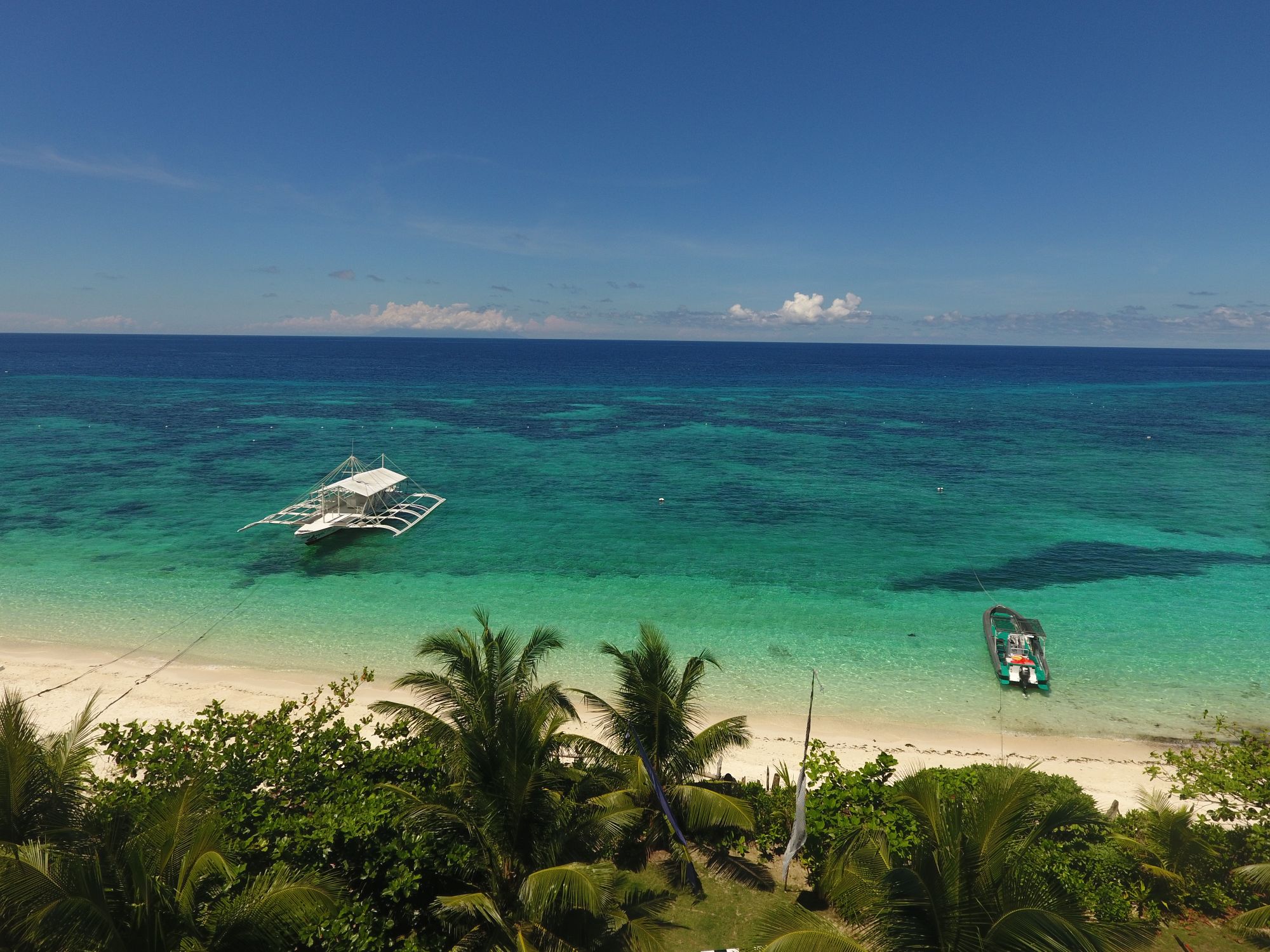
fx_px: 734
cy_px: 476
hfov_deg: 81.7
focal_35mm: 20
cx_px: 635
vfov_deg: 66.0
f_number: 2.8
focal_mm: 3.61
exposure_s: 1/1669
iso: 100
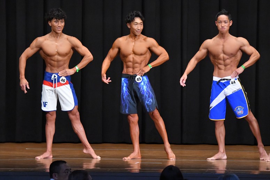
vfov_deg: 6.1
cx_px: 135
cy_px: 90
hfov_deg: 9.2
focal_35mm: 225
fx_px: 1687
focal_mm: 150
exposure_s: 1/400
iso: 8000
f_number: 5.6
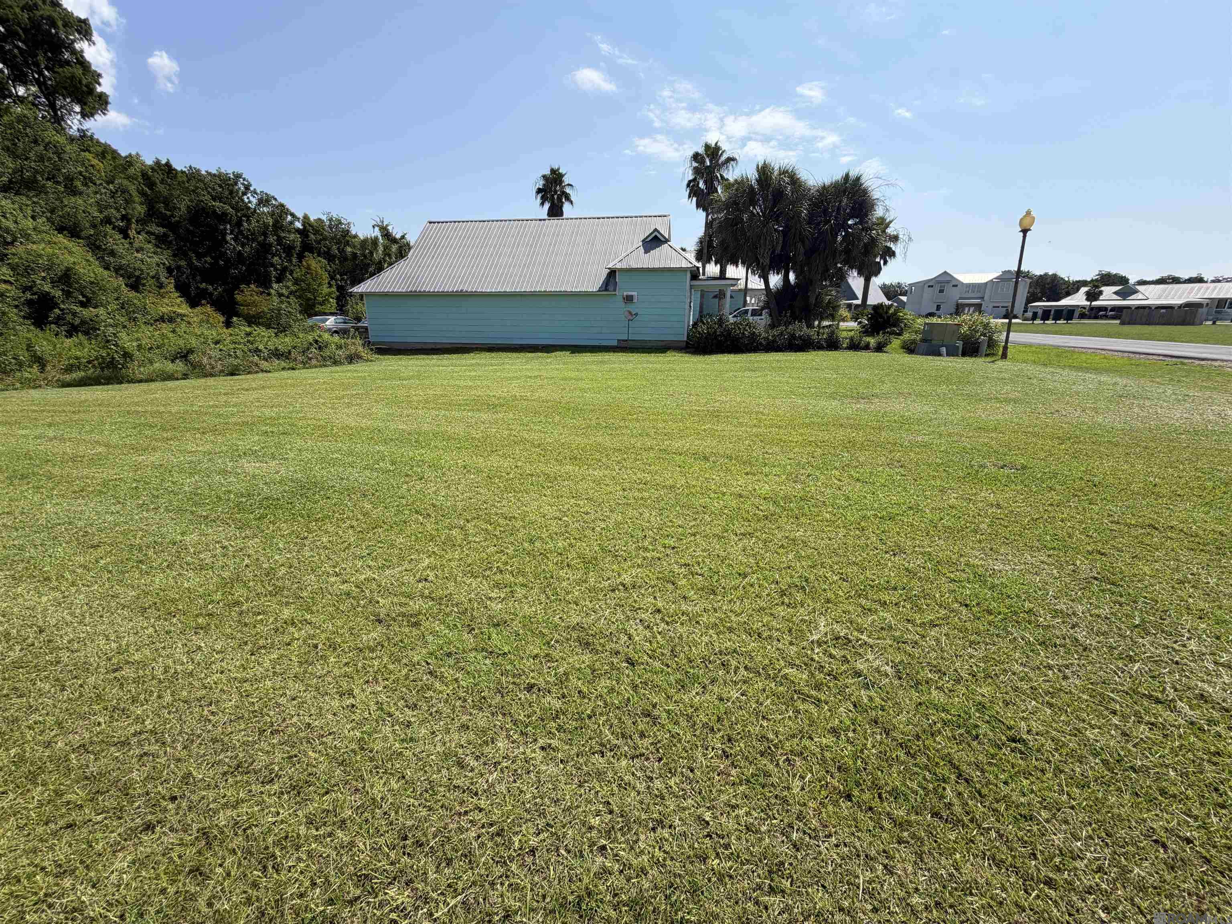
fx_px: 498
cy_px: 462
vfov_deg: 85.7
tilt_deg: -20.8
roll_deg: +1.6
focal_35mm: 14
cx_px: 616
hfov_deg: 102.1
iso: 20
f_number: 2.2
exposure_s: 1/876
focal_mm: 2.22
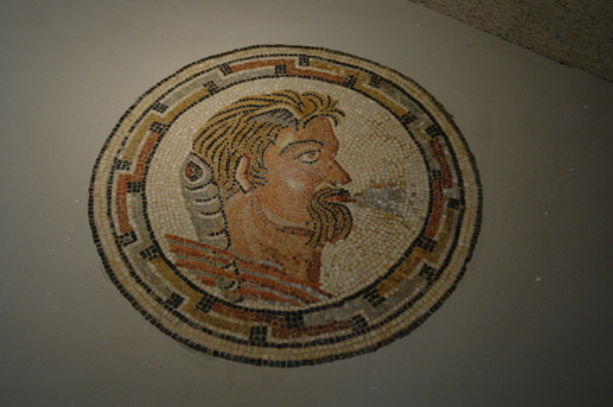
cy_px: 204
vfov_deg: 30.8
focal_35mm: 44
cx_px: 306
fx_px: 740
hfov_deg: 45.0
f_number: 4
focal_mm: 29
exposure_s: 1/60
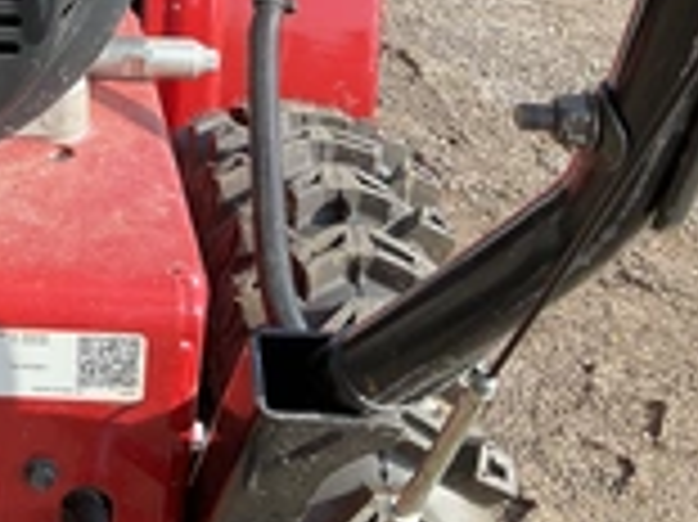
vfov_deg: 18.6
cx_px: -144
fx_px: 1511
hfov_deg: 23.7
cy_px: -108
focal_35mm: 75
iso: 25
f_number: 1.8
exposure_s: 1/327
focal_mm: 3
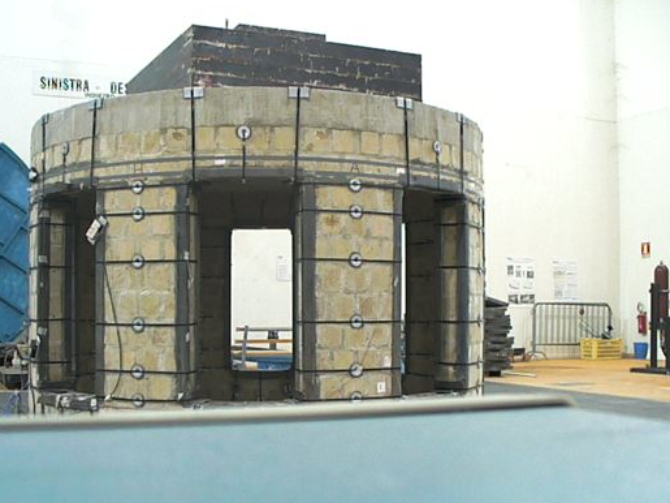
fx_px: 890
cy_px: 297
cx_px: 307
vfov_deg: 31.4
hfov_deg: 41.2
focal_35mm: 46
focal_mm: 6.1
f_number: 2.8
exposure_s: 1/40
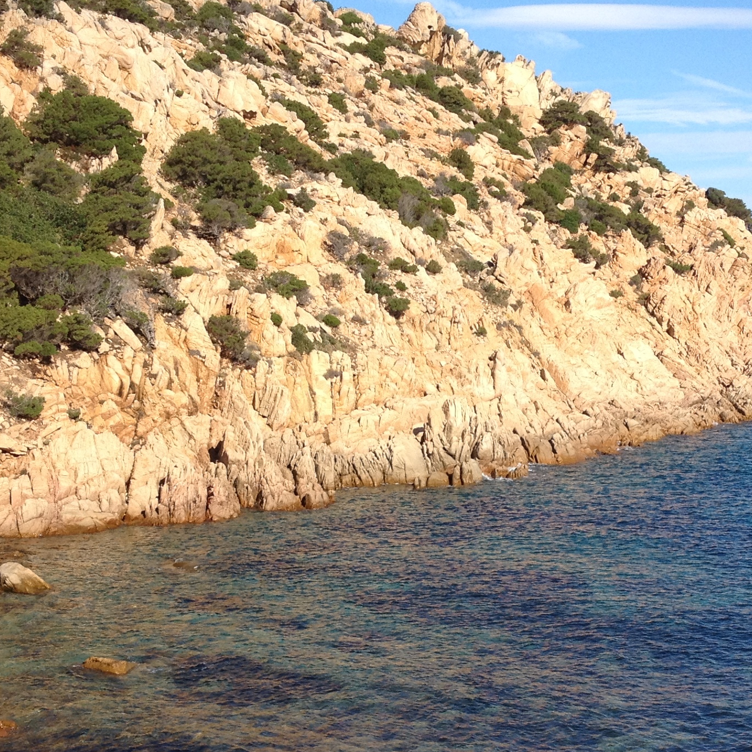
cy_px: 474
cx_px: 484
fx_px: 1819
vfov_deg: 23.3
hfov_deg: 23.3
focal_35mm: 74
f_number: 2.4
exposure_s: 1/1493
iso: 64
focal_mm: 4.28
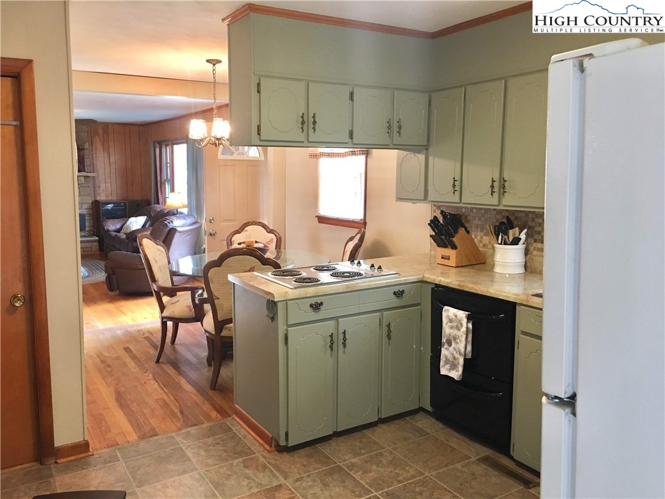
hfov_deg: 61.7
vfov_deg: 48.2
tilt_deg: -5.8
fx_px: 557
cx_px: 332
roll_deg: -1.2
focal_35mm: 29
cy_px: 250
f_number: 2.2
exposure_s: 1/15
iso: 50
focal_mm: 4.15
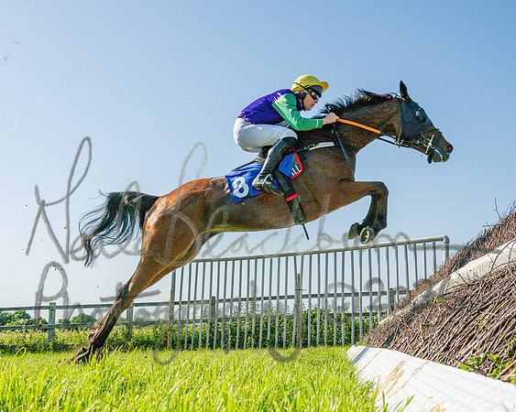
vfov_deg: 40.0
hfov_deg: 49.0
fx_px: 566
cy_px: 212
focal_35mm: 37
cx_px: 241
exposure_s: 1/2000
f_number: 9
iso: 400
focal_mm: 24
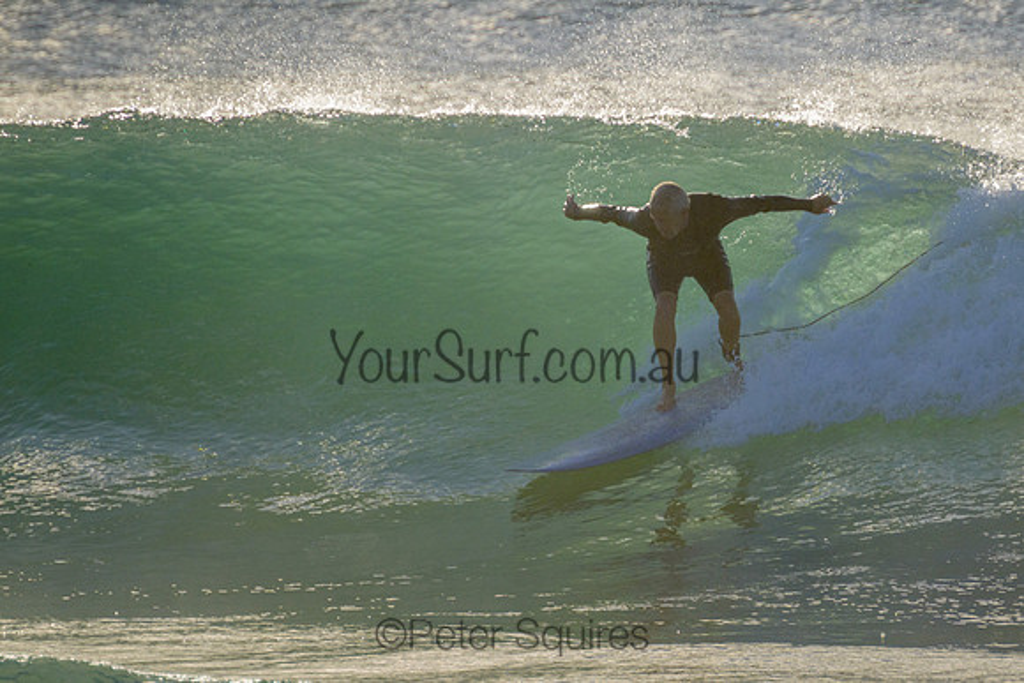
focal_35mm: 1094
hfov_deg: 1.9
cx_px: 683
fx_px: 31117
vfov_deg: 1.3
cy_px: 280
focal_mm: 800
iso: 560
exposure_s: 1/2000
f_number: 11
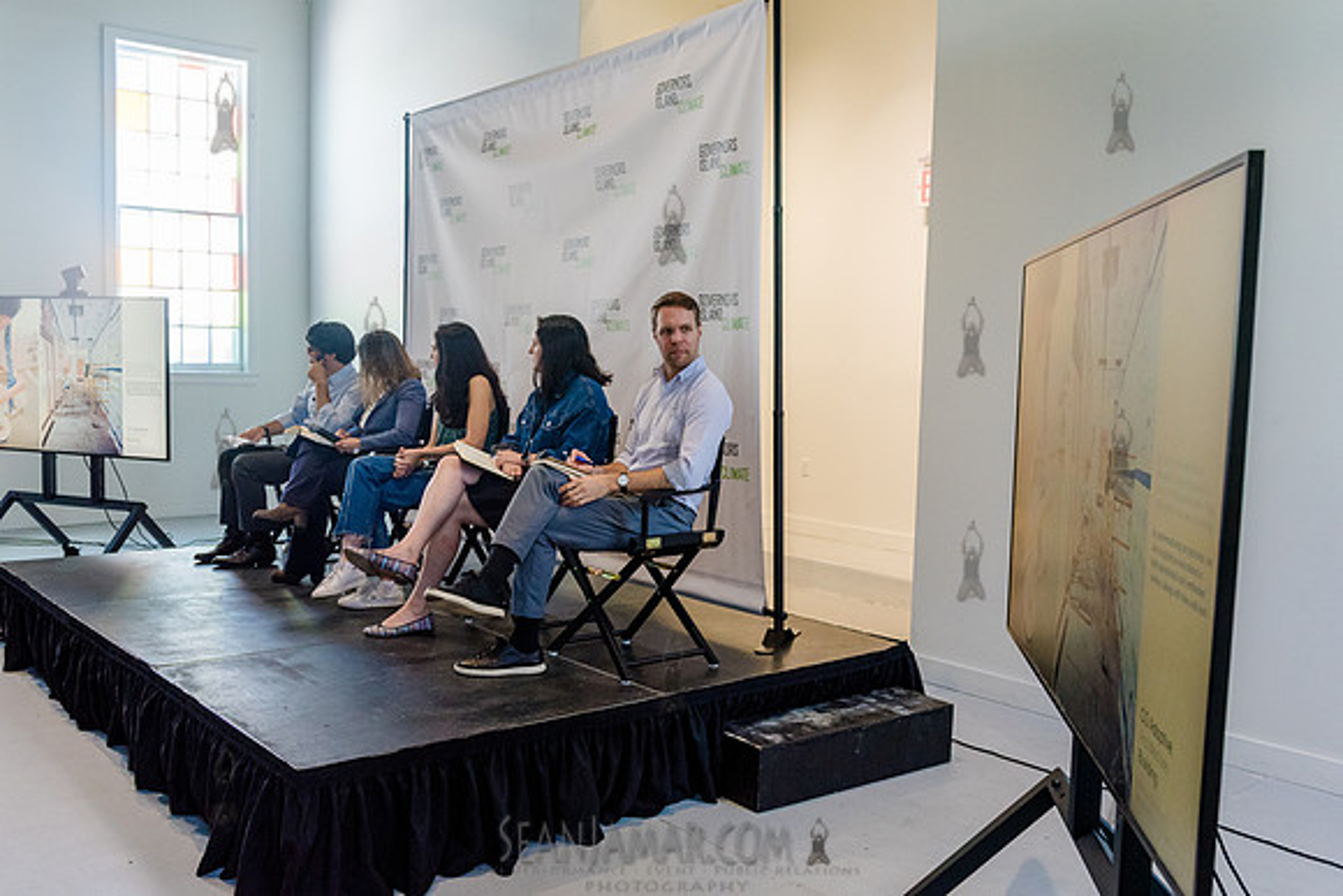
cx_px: 685
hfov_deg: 56.8
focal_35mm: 33
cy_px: 449
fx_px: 1241
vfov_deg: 39.7
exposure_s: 1/400
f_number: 4
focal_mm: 31
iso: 4000
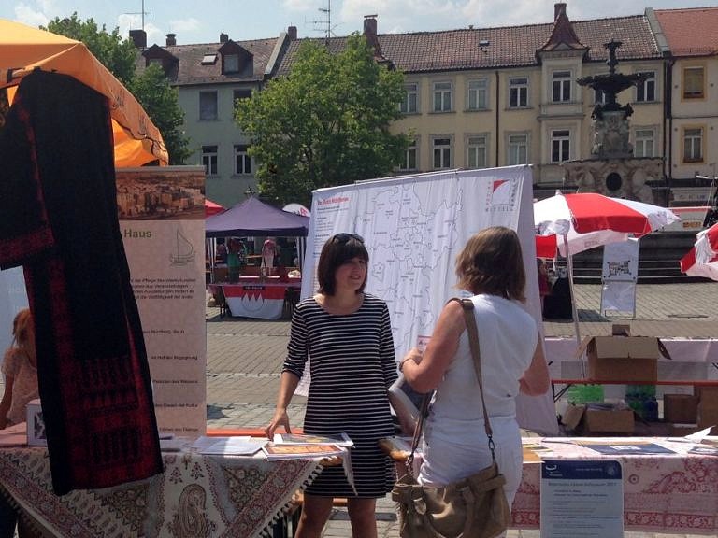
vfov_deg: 42.9
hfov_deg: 55.4
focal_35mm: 33
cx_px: 359
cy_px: 269
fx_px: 684
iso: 50
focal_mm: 4.12
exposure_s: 1/2358
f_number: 2.4
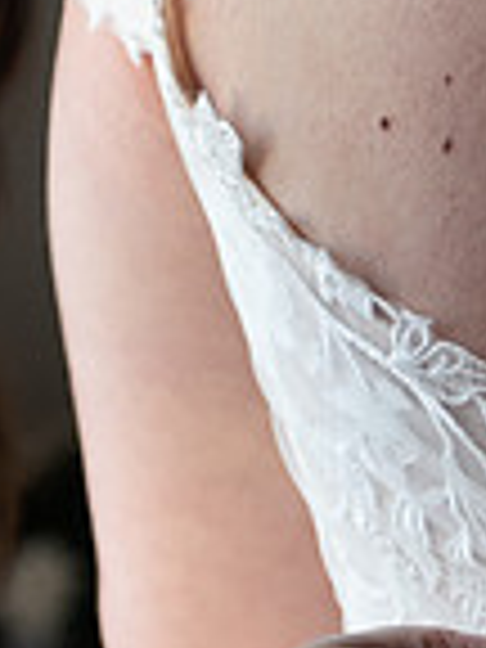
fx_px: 5073
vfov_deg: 7.3
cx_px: 756
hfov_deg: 5.4
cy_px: 619
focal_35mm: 271
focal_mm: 70
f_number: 2.8
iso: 1000
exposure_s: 1/160
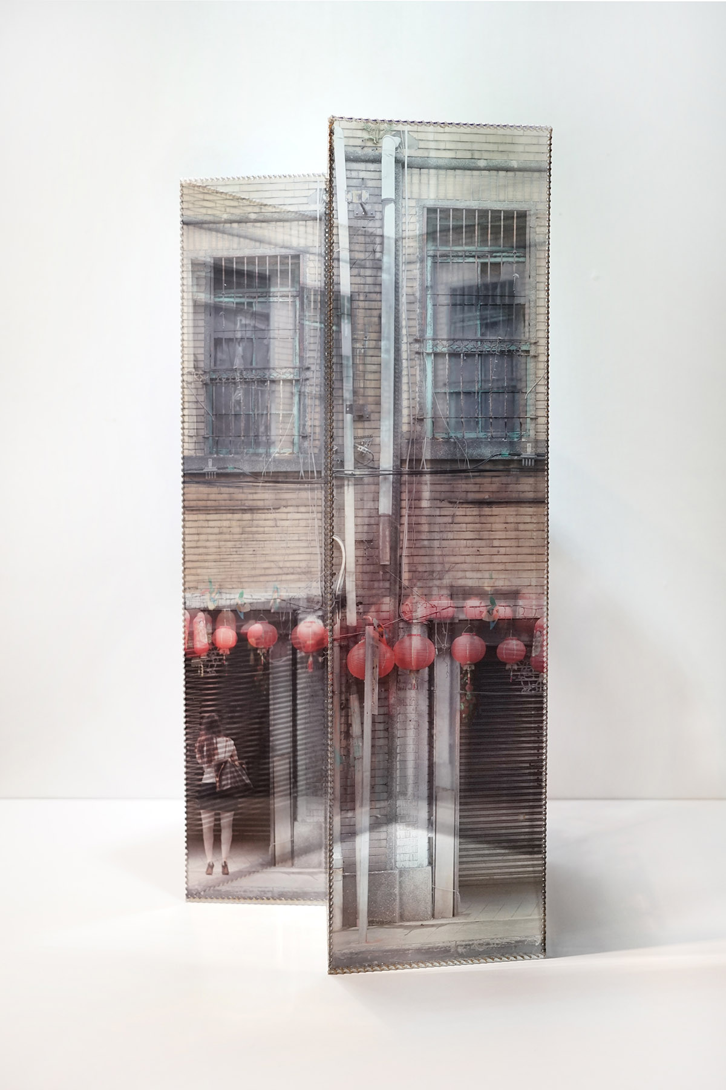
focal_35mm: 34
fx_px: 1028
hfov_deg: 38.9
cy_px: 545
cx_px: 363
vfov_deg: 55.8
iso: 800
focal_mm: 34
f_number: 4.5
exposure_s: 1/60
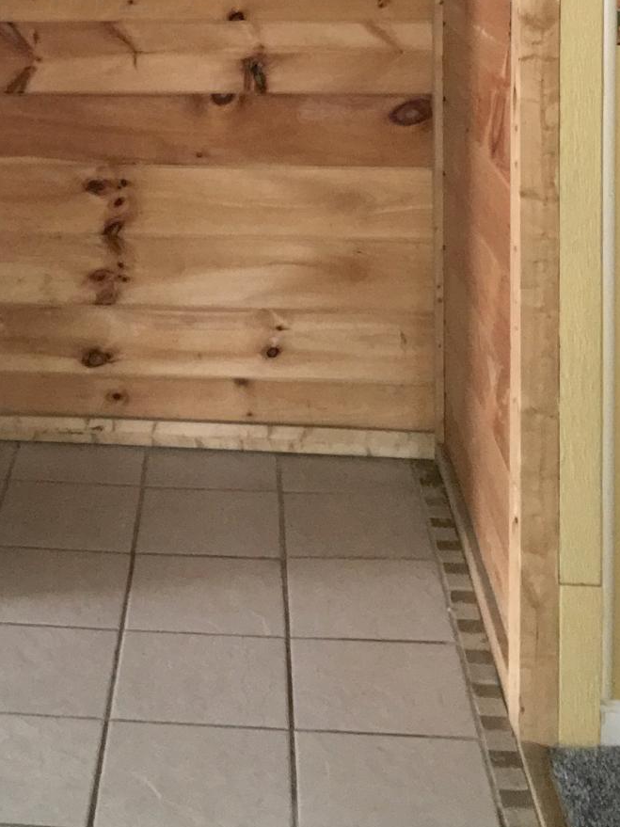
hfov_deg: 21.7
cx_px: 56
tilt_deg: -6.3
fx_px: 1577
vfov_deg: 27.5
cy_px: -17
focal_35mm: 66
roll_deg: +1.4
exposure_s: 1/16
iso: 160
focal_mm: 4.15
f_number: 2.2
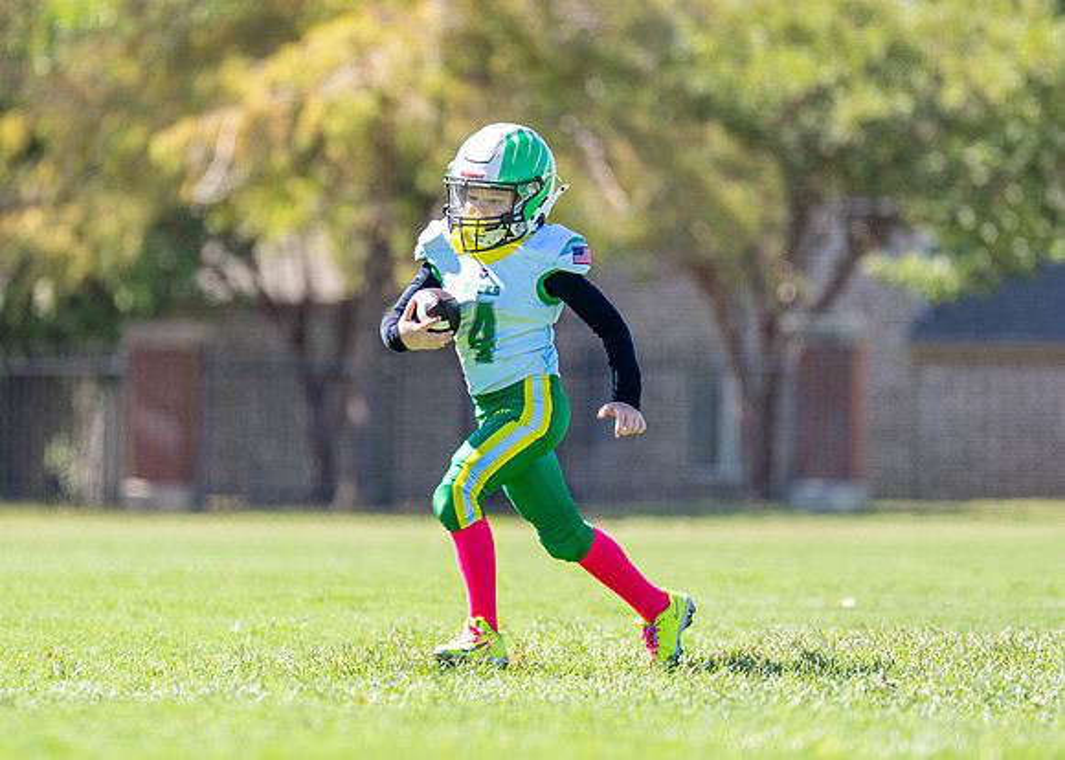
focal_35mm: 409
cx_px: 427
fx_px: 12370
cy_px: 354
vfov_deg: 3.5
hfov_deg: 4.9
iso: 160
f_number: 2.8
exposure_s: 1/2000
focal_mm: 200
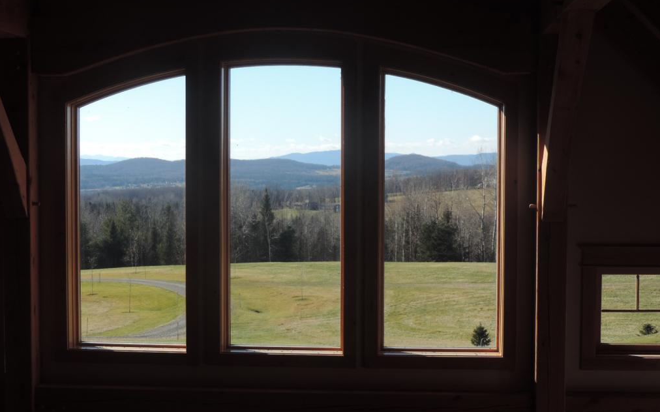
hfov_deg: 34.6
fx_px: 1061
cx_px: 333
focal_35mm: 59
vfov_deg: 22.0
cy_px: 211
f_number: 3.7
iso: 80
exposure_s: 1/400
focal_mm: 9.8
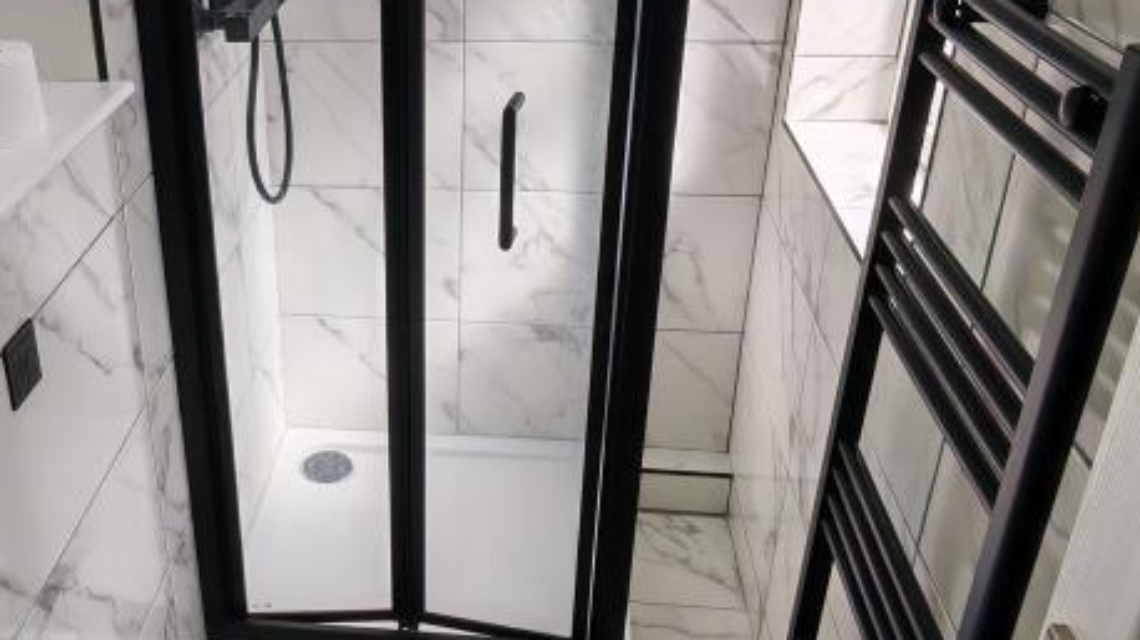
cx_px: 311
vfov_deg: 30.4
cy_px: 331
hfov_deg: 49.9
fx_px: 1178
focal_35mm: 39
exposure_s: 1/110
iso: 50
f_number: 2.2
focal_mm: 1.96
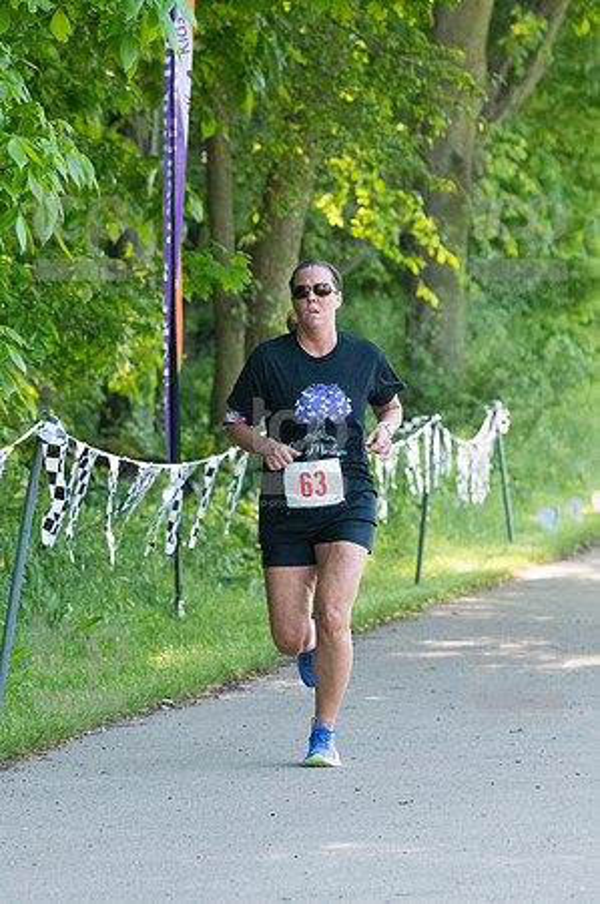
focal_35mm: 262
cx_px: 300
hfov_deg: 5.2
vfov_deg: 7.9
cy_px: 452
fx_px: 6565
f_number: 5.6
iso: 4000
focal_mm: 175
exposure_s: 1/1600
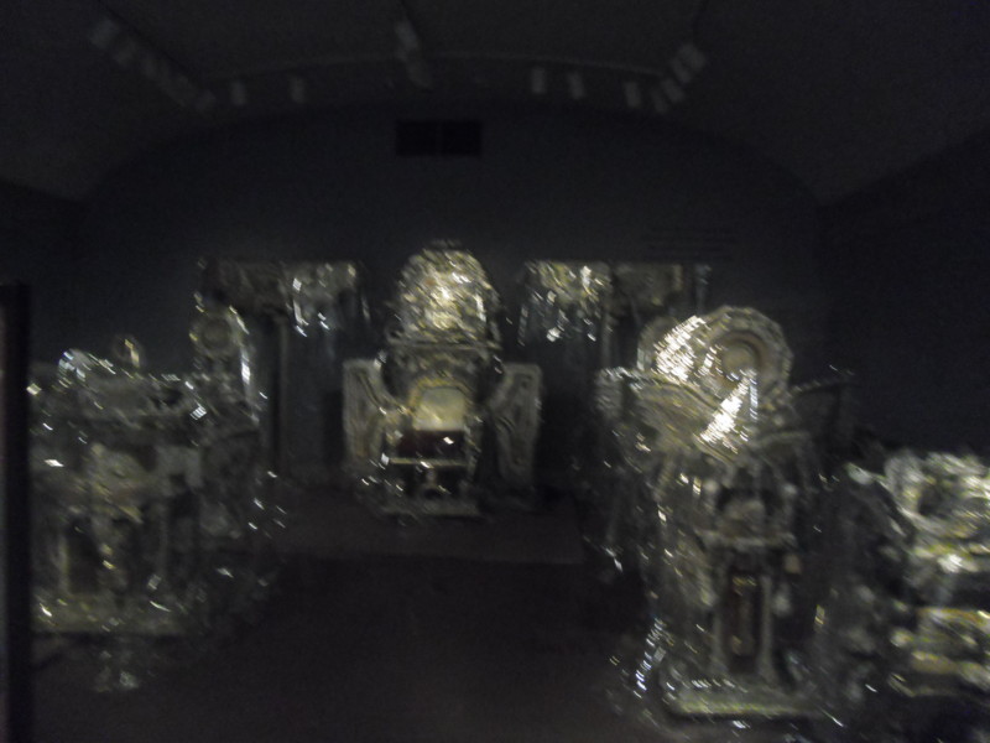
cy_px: 372
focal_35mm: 27
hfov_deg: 65.3
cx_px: 495
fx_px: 772
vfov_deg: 51.4
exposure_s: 1/8
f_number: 3.2
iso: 800
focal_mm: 4.9
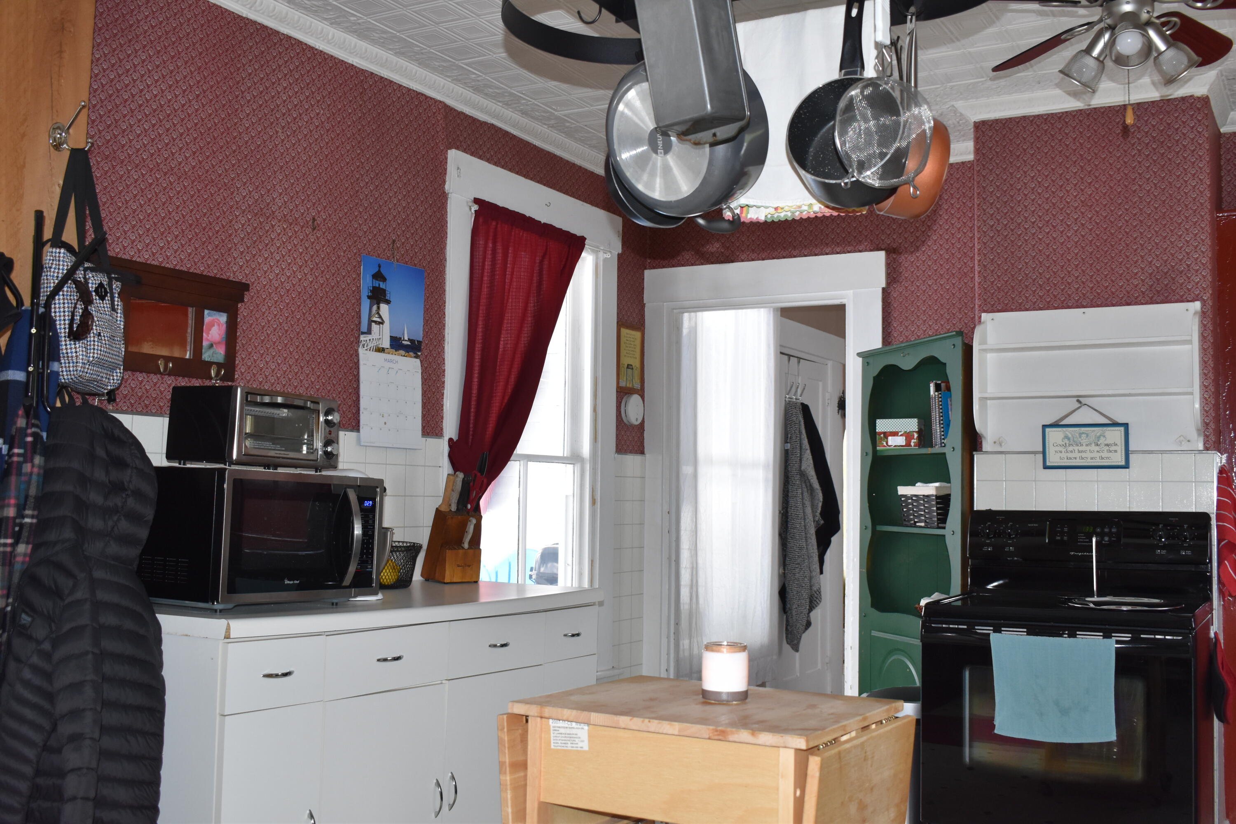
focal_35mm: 36
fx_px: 1236
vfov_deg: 36.9
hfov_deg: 53.1
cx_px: 618
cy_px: 412
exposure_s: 1/100
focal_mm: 24
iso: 800
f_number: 5
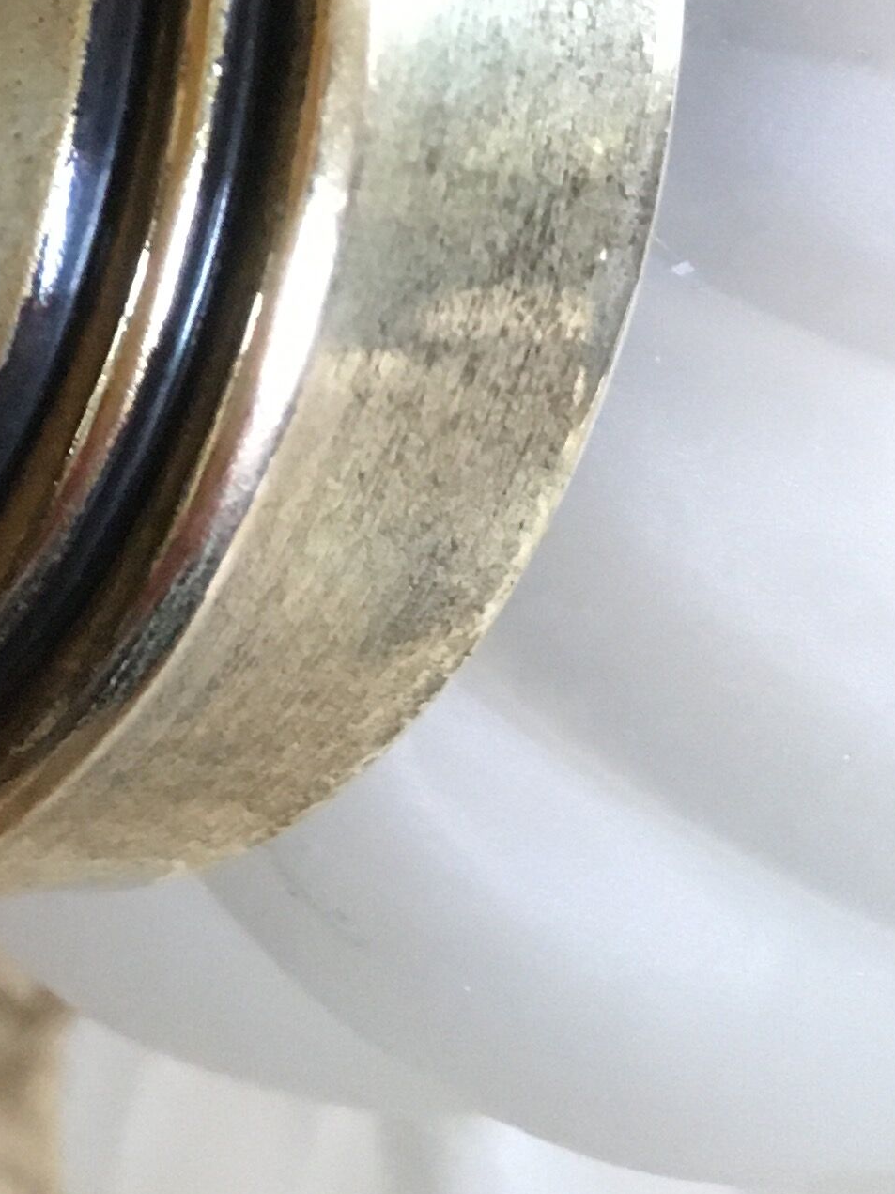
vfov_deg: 19.2
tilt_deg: -60.2
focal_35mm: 92
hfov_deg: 14.9
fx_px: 3172
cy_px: -491
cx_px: -452
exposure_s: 1/17
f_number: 2.2
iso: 200
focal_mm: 4.15
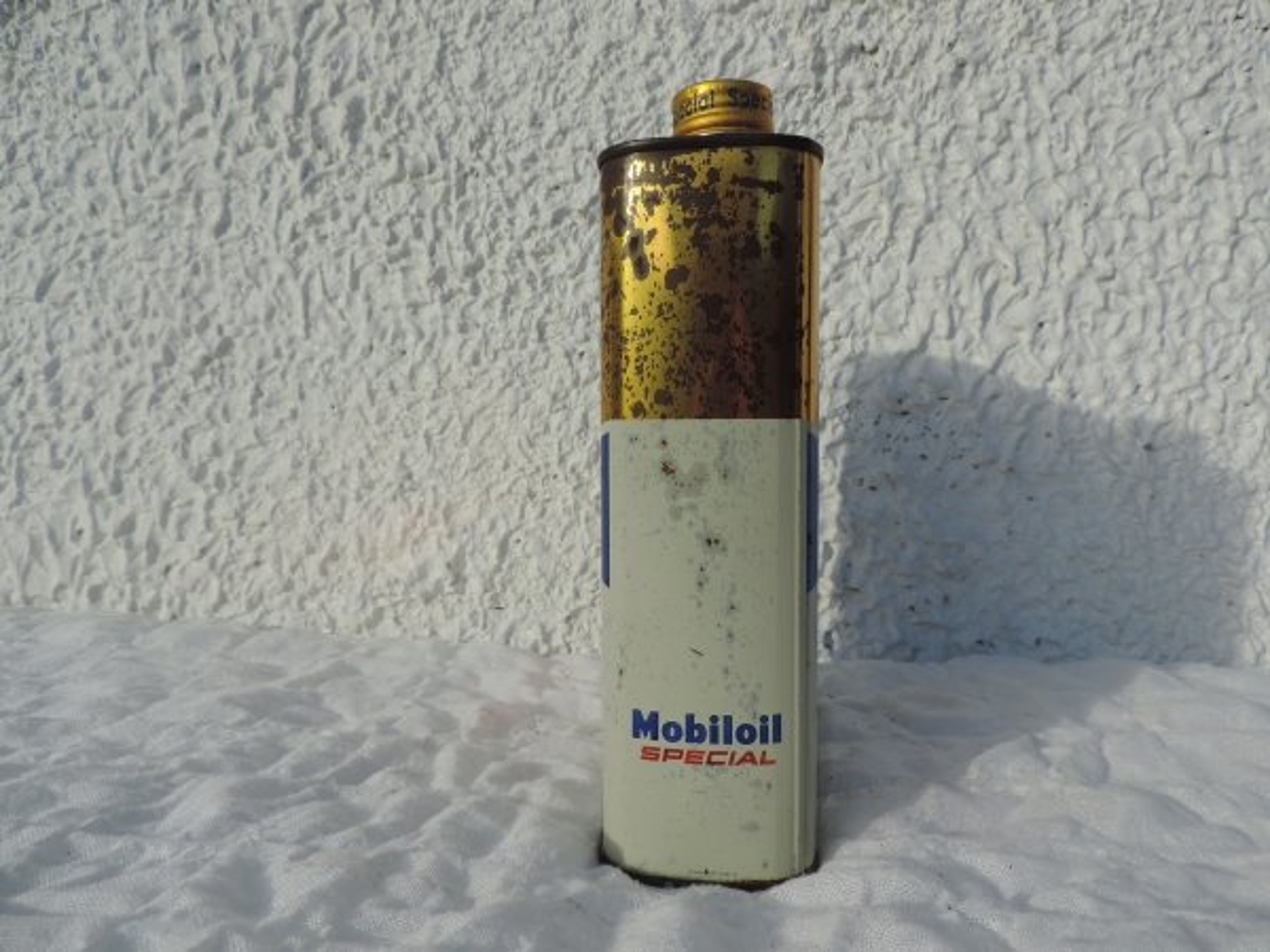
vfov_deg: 56.8
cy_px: 476
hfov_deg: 71.6
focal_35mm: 24
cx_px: 635
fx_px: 881
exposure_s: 1/1250
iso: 80
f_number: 3
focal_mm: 4.3
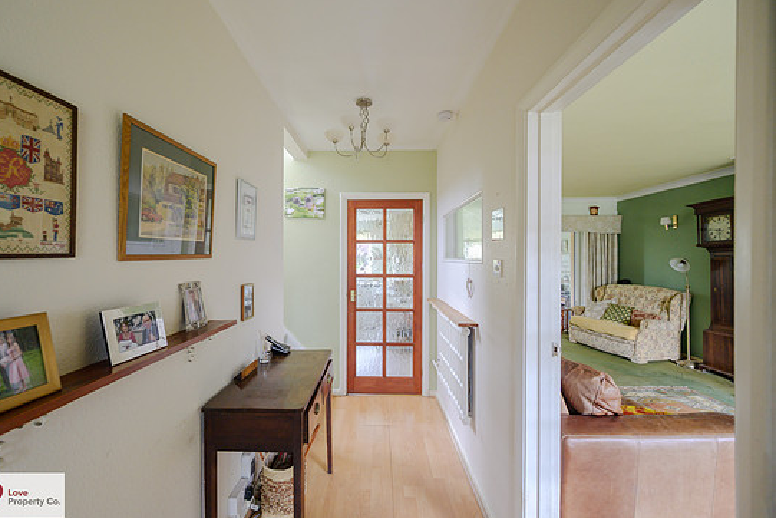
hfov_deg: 100.2
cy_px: 262
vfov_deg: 77.4
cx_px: 361
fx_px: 323
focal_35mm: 15
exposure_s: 1/15
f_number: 5.6
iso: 500
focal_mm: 14
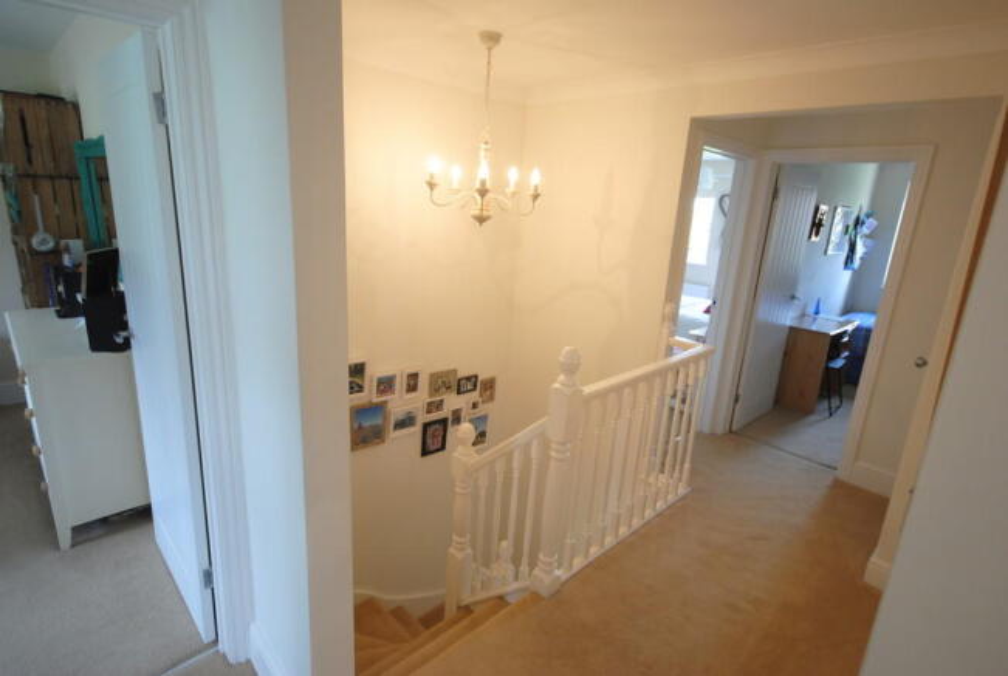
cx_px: 504
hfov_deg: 85.3
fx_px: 547
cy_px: 338
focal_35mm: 20
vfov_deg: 63.5
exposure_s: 1/30
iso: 400
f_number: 4.5
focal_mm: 13
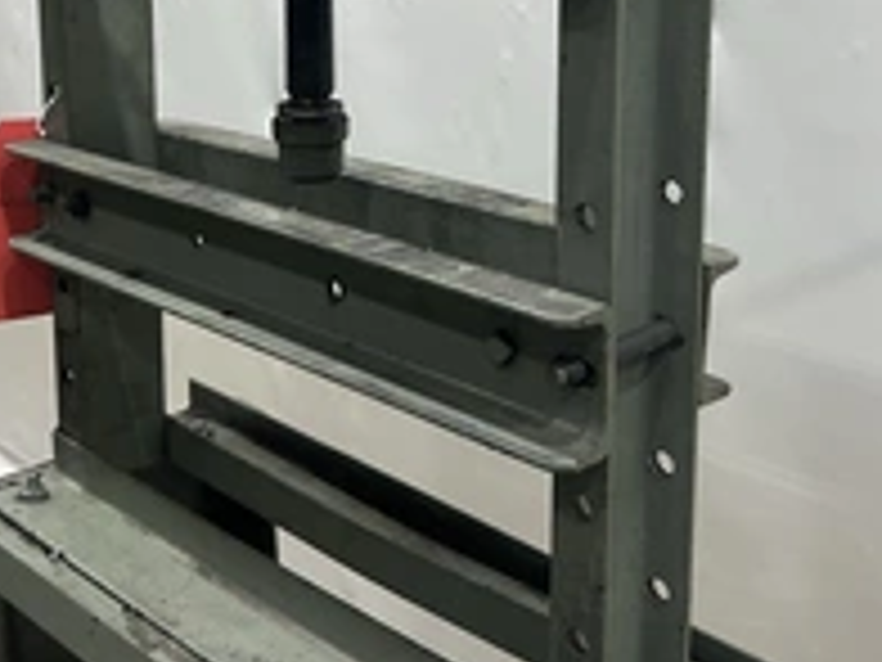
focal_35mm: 53
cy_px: 122
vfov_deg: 26.9
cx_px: 423
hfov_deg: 36.2
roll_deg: -0.1
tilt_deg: -9.1
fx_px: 1350
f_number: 1.5
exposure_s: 1/60
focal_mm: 5.7
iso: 200
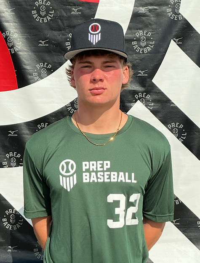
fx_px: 222
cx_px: 100
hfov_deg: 48.6
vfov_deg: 61.4
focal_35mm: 29
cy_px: 132
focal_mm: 3
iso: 25
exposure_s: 1/3788
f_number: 1.8
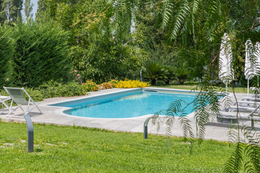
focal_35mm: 66
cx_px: 130
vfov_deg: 20.6
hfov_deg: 30.5
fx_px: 477
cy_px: 86
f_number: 10
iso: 250
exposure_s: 1/400
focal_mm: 44
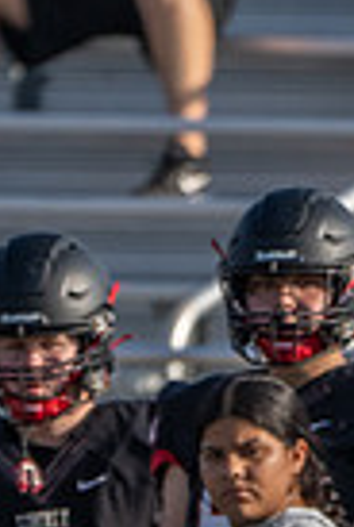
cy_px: 784
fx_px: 36174
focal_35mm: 2465
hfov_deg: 0.6
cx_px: 495
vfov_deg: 0.8
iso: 160
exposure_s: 1/1250
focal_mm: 400
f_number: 5.6
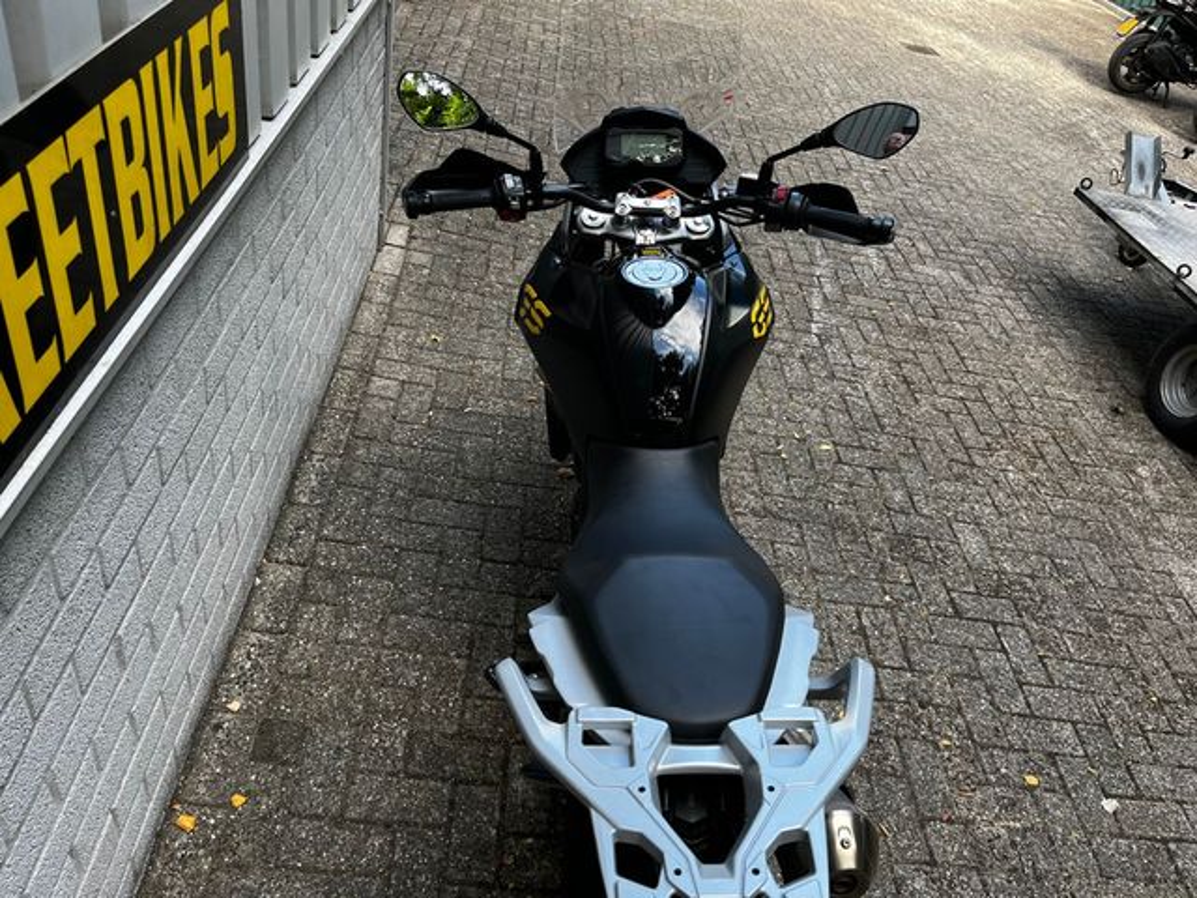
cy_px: 449
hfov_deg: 67.3
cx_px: 598
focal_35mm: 26
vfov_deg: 53.1
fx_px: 899
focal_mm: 5.1
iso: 32
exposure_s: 1/122
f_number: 1.6
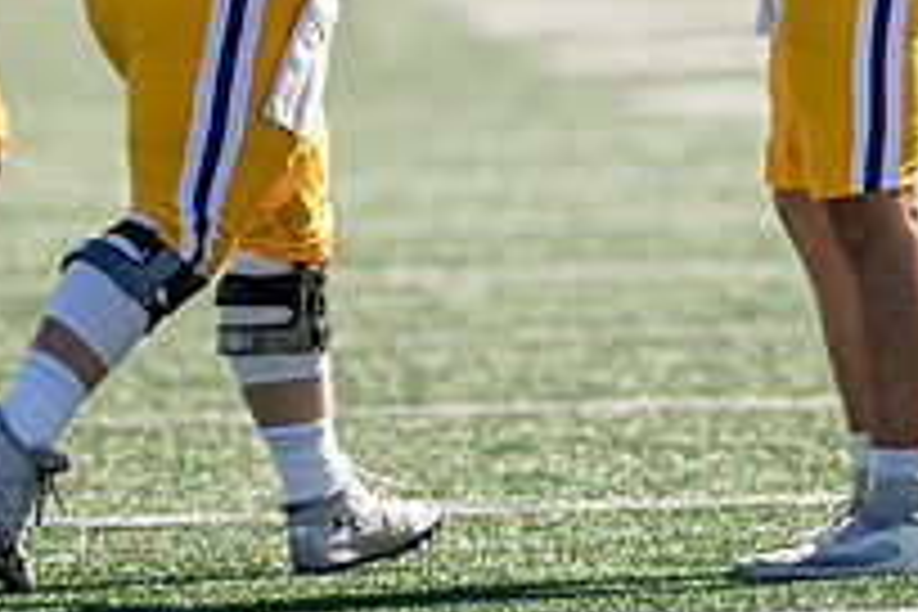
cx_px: 837
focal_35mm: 855
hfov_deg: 2.4
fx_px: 21801
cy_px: -223
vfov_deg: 1.6
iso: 200
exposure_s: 1/1250
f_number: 3.2
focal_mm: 300
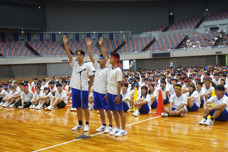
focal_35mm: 49
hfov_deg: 40.3
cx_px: 114
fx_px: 310
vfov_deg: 27.5
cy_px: 76
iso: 800
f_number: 2.8
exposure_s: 1/50
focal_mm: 17.9
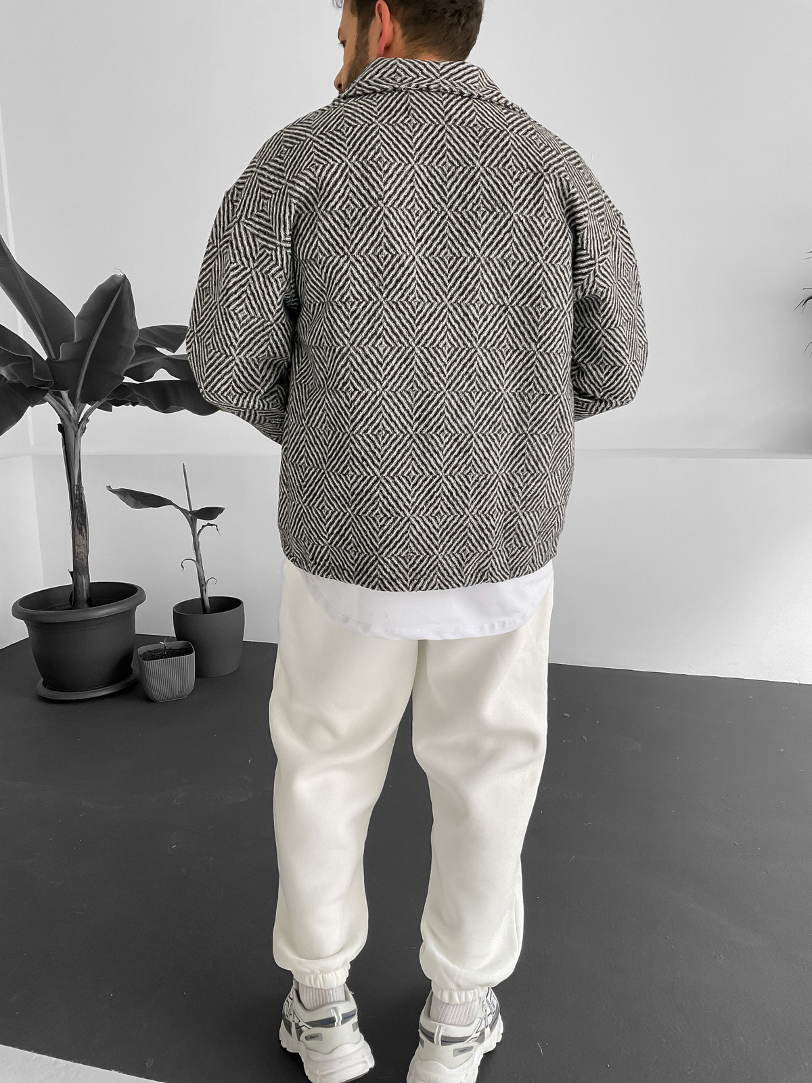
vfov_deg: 61.7
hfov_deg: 48.2
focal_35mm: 29
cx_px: 406
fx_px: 907
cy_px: 542
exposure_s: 1/120
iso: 64
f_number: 1.8
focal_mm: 3
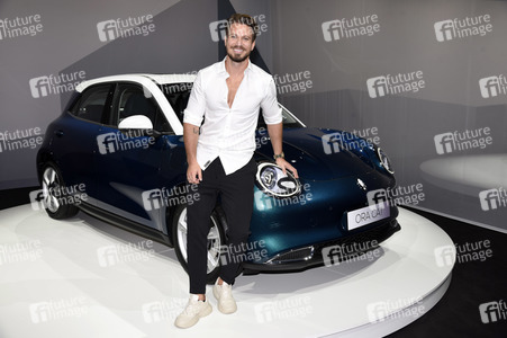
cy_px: 169
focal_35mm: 34
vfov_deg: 38.8
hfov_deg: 55.8
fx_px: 478
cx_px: 254
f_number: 6.3
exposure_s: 1/125
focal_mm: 34
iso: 400
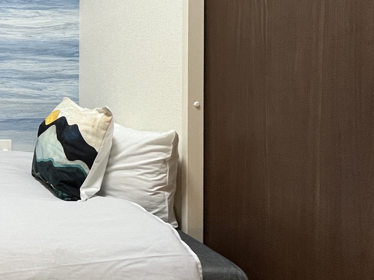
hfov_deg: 33.9
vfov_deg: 37.2
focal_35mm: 37
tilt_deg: -0.5
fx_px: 400
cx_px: -125
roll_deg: -0.8
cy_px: 54
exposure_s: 1/100
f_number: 1.8
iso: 160
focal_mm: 1.57
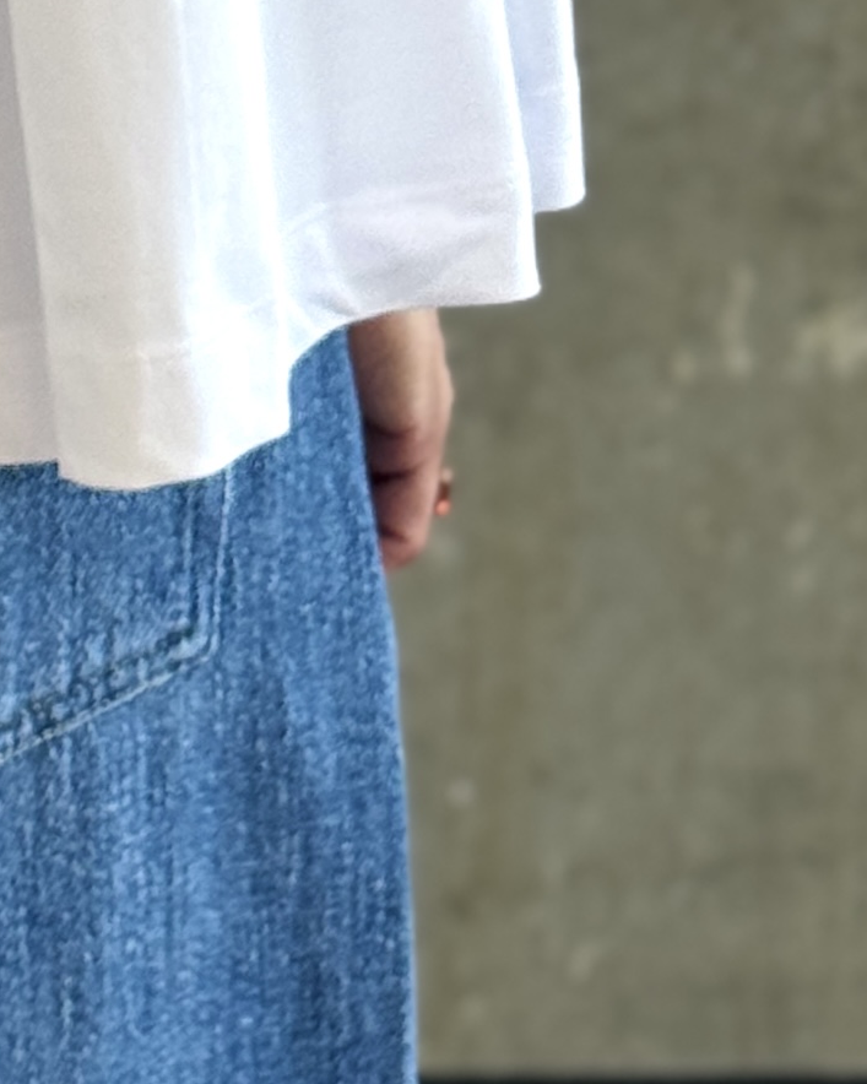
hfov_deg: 7.6
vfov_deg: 9.1
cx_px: -343
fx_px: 6448
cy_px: -1065
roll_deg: -1.1
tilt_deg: -4.8
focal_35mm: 201
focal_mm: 6.76
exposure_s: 1/100
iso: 50
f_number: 1.78
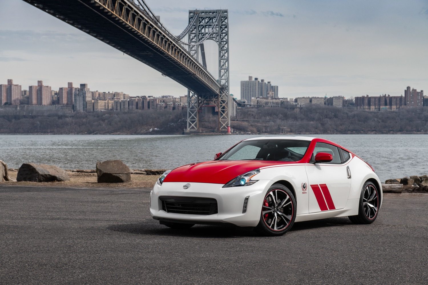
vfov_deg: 21.9
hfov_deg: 32.4
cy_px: 142
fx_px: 737
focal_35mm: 62
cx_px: 214
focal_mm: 62
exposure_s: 1/200
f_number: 9
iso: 250
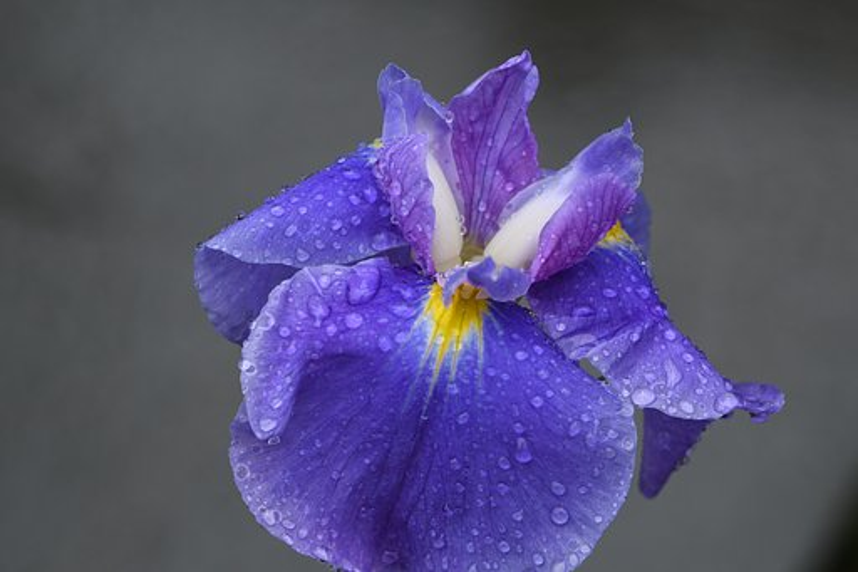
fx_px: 3740
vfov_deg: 8.7
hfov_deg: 13.1
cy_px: 286
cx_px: 429
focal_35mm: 157
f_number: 8
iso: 200
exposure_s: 1/100
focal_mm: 105
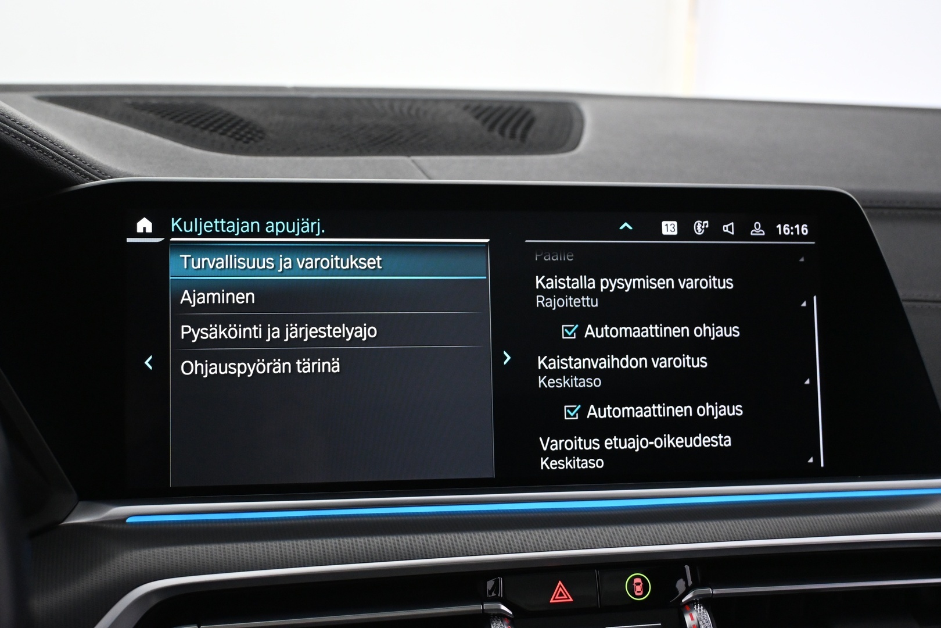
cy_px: 314
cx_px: 470
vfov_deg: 26.5
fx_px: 1333
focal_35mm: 51
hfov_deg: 38.9
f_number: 5
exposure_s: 1/60
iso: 3600
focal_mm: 34
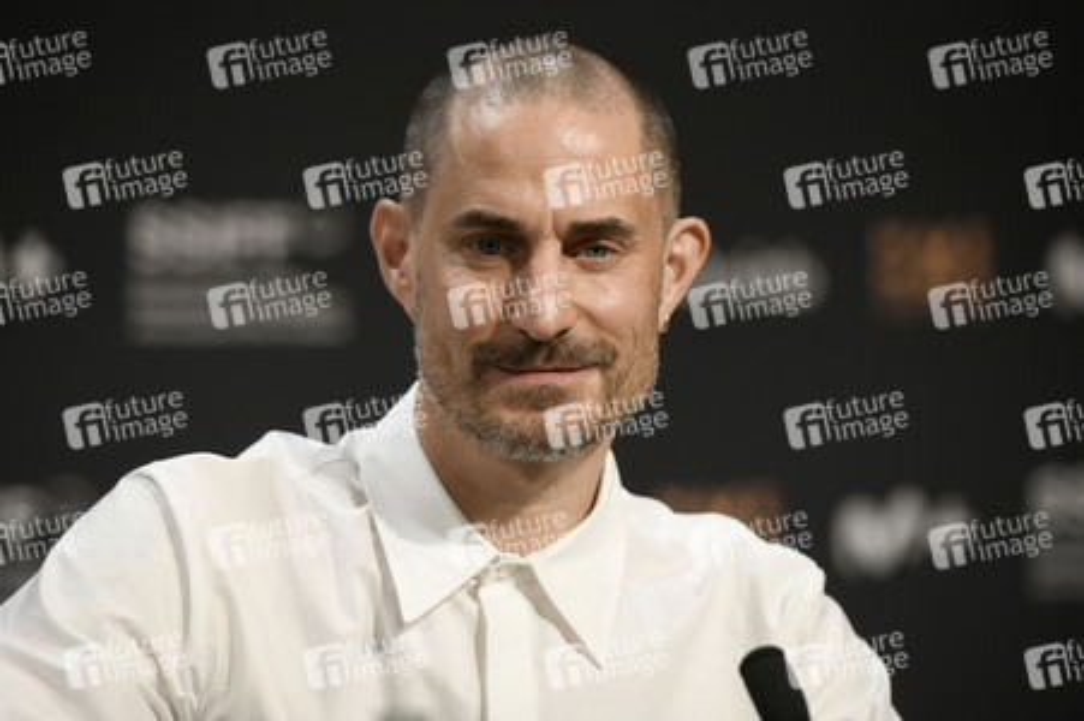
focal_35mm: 185
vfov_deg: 7.4
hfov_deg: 11.1
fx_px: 5566
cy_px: 360
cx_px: 542
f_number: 4
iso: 1600
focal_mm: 185
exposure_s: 1/320
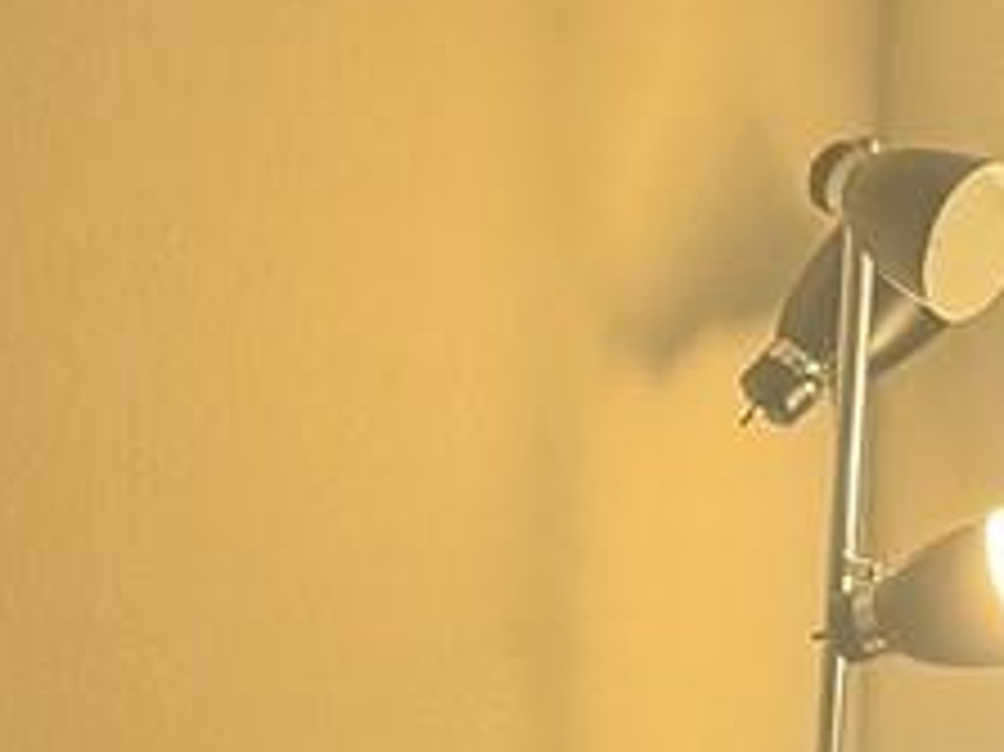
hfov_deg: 11.4
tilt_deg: -6.3
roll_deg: -2.3
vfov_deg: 8.6
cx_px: 986
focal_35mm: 172
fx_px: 4986
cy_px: 729
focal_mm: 6.76
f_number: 1.78
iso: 250
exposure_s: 1/60
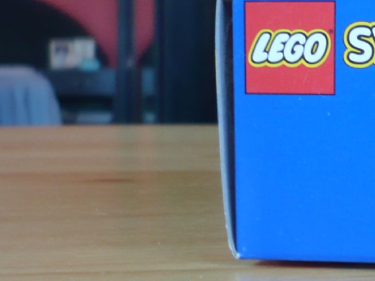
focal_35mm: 103
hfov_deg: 18.1
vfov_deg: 14.4
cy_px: 157
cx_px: 451
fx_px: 1115
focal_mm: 5.8
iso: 100
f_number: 2.8
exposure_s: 1/25
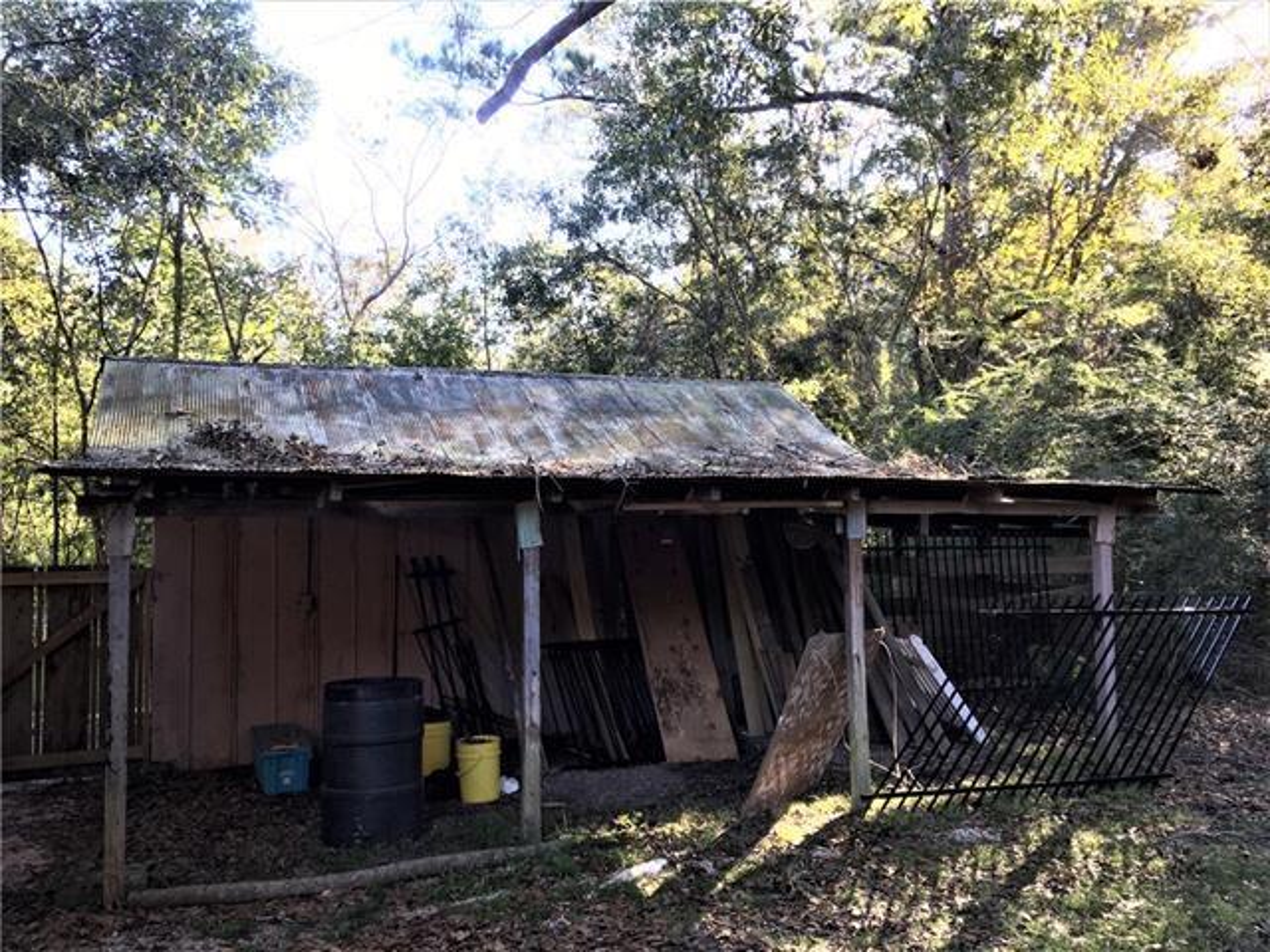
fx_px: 1064
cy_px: 476
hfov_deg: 61.7
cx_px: 635
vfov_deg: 48.2
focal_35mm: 29
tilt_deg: +2.1
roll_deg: +1.1
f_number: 2.2
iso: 32
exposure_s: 1/60
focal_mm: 4.15
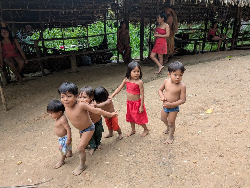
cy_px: 94
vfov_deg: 54.9
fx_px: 181
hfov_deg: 69.4
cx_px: 125
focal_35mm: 25
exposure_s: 1/120
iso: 44
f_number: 1.89
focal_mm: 5.43
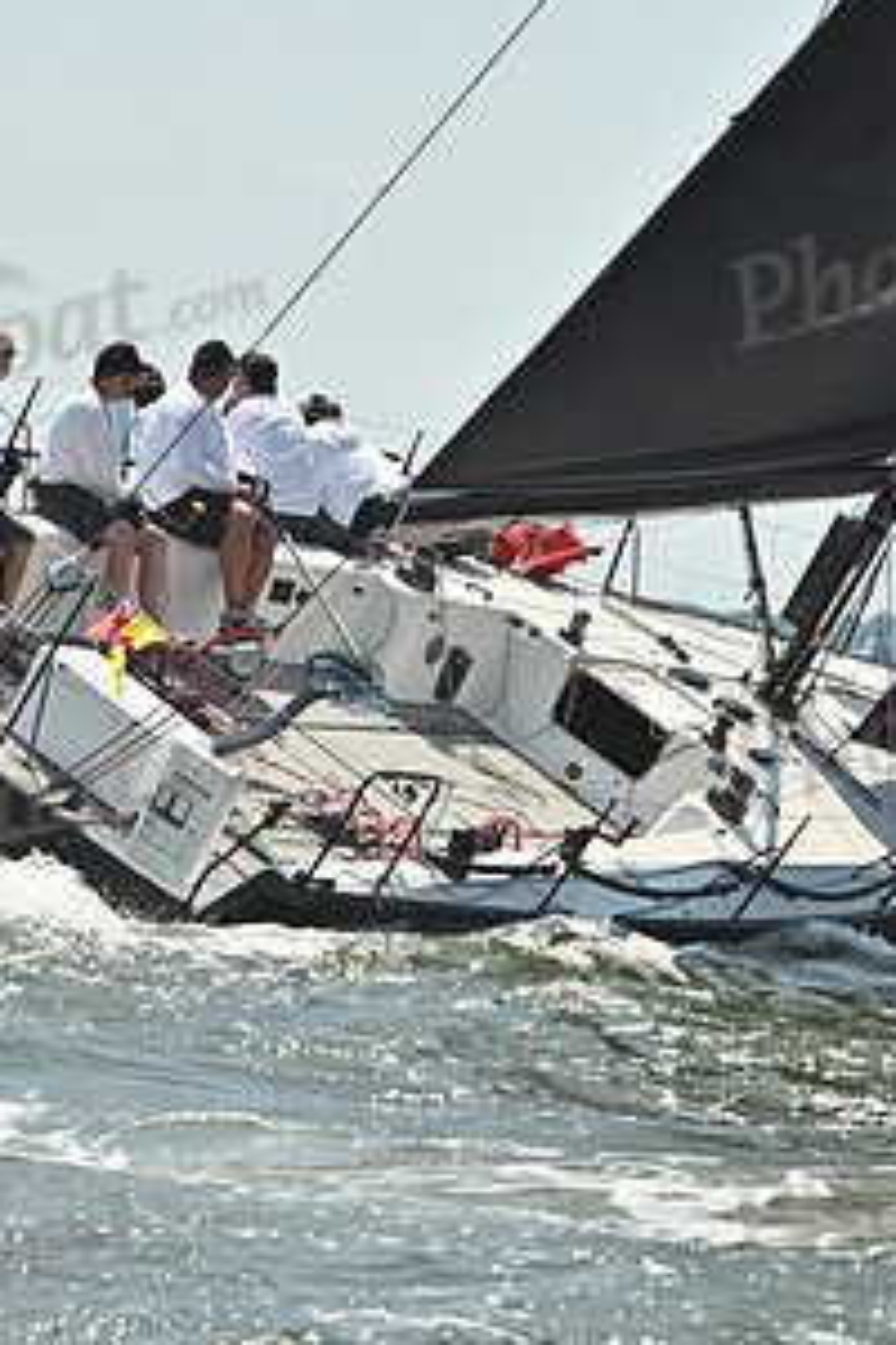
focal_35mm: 203
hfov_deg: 6.8
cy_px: 527
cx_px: 502
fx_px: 7578
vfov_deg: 10.1
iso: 320
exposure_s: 1/1250
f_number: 9
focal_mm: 105
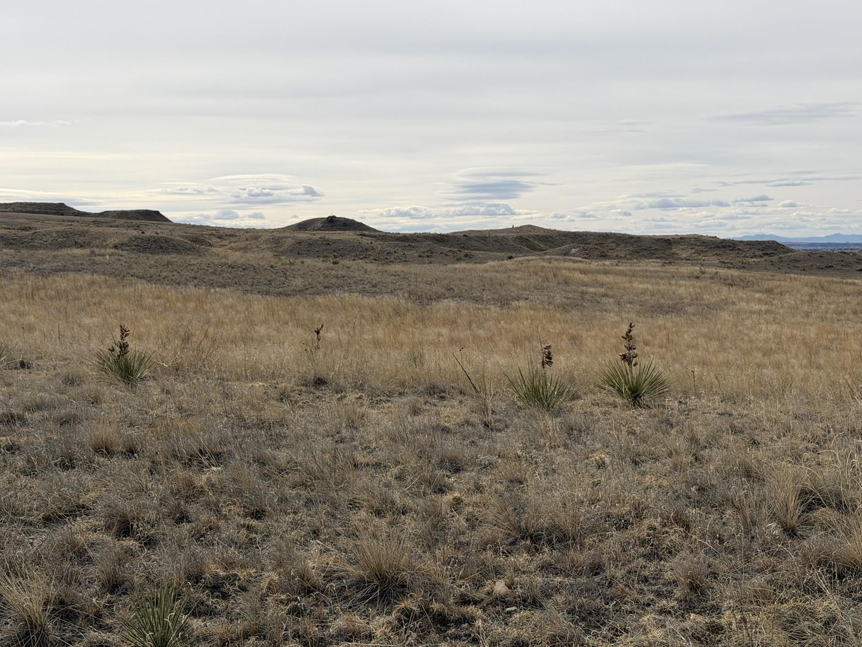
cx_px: 450
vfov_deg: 28.0
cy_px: 322
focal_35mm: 52
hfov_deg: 36.8
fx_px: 1295
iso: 64
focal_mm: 6.76
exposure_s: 1/9901
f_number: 1.78
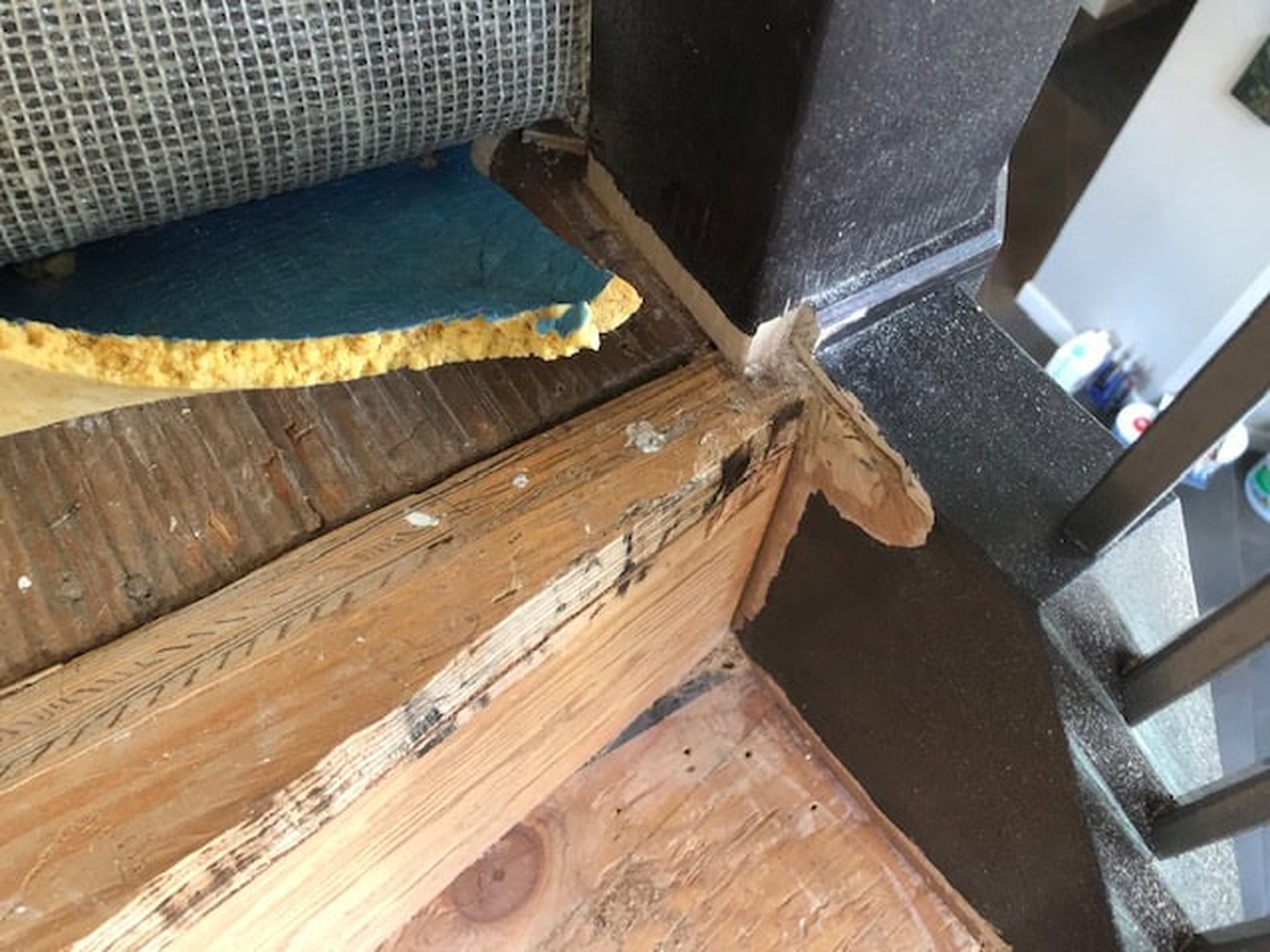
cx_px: 635
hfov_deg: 63.4
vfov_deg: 49.7
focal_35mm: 28
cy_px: 476
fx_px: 1027
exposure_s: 1/12
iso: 100
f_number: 1.8
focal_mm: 4
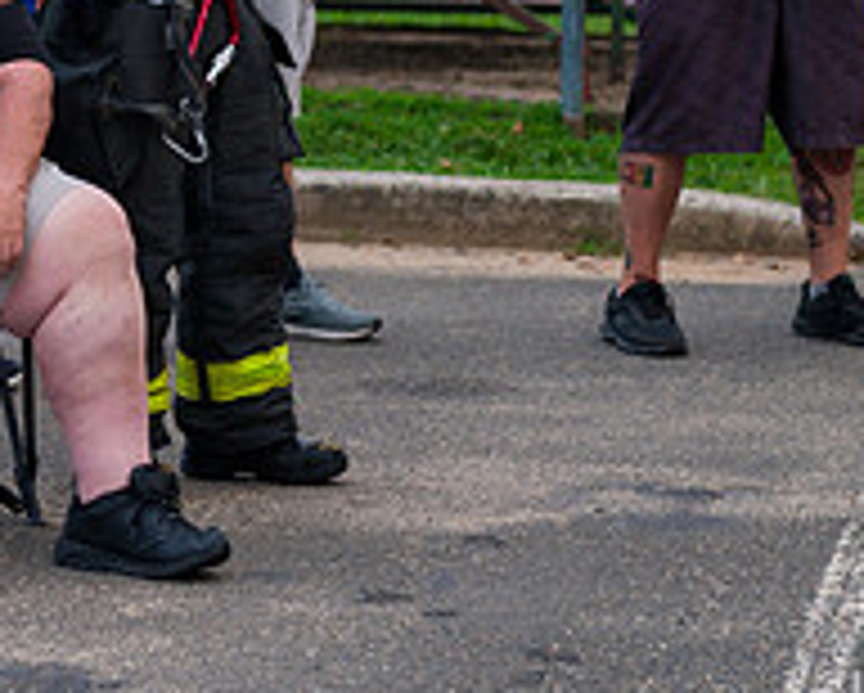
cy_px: -54
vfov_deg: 7.8
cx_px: -45
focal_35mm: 198
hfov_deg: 9.7
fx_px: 5068
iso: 500
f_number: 3.2
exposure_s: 1/250
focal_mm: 70
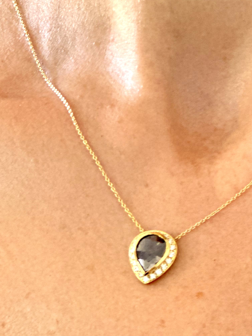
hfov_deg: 9.6
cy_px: 151
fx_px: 1505
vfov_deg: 12.7
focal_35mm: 155
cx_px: 175
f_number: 2.8
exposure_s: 1/82
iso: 250
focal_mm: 9
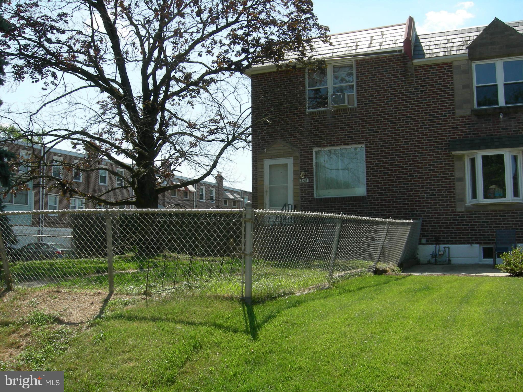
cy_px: 196
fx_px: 544
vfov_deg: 39.7
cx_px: 262
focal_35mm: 36
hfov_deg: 51.4
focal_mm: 7.5
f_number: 6
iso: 64
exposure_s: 1/236
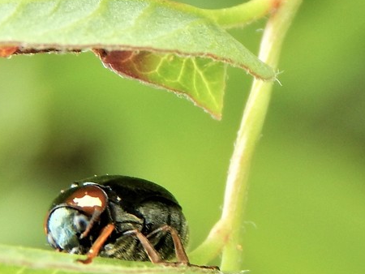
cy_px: 224
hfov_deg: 10.0
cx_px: 108
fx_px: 2078
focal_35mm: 197
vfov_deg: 7.5
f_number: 4.5
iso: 125
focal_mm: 18.7
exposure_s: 1/50
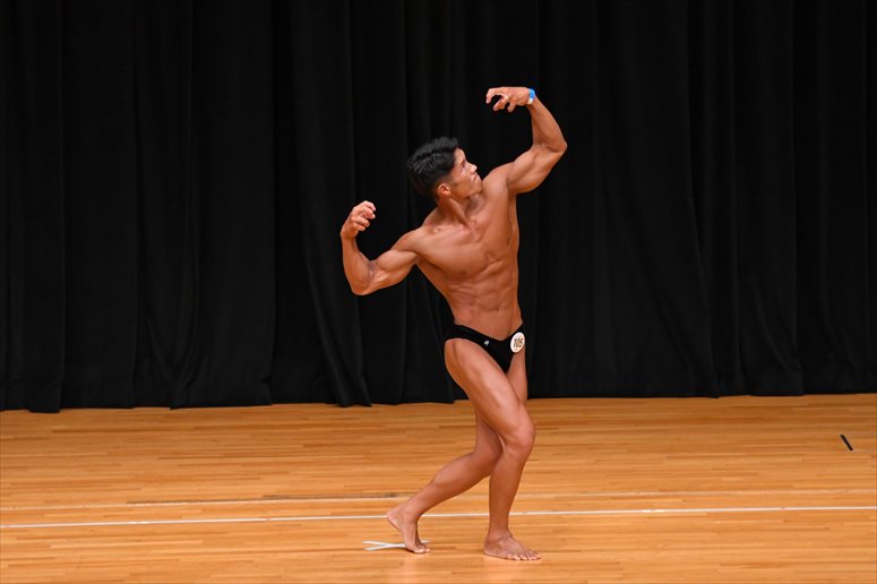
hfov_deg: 8.1
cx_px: 438
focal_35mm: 255
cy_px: 292
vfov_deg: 5.4
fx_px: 6209
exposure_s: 1/400
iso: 3200
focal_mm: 170
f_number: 5.6
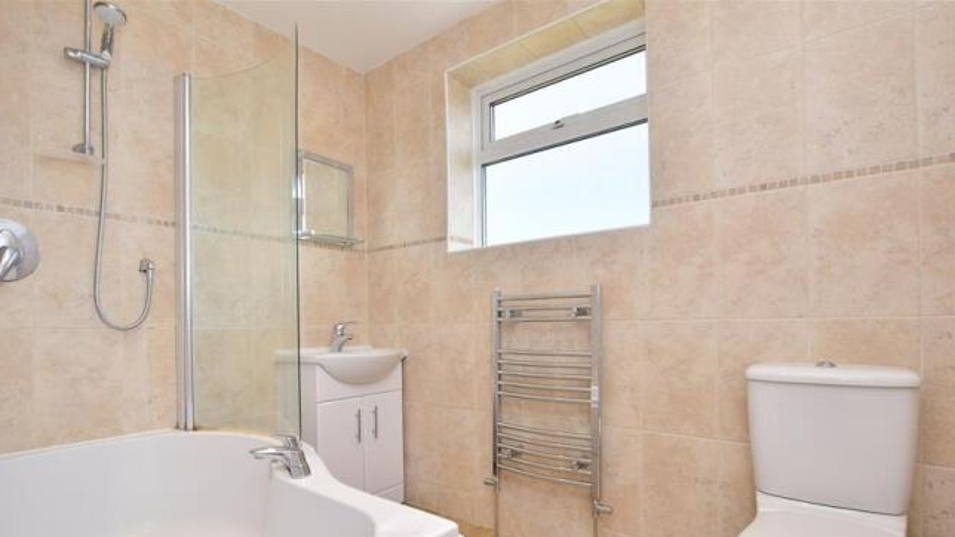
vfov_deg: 66.4
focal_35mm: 16
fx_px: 405
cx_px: 470
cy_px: 323
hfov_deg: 99.4
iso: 200
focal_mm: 10
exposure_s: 1/60
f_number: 5
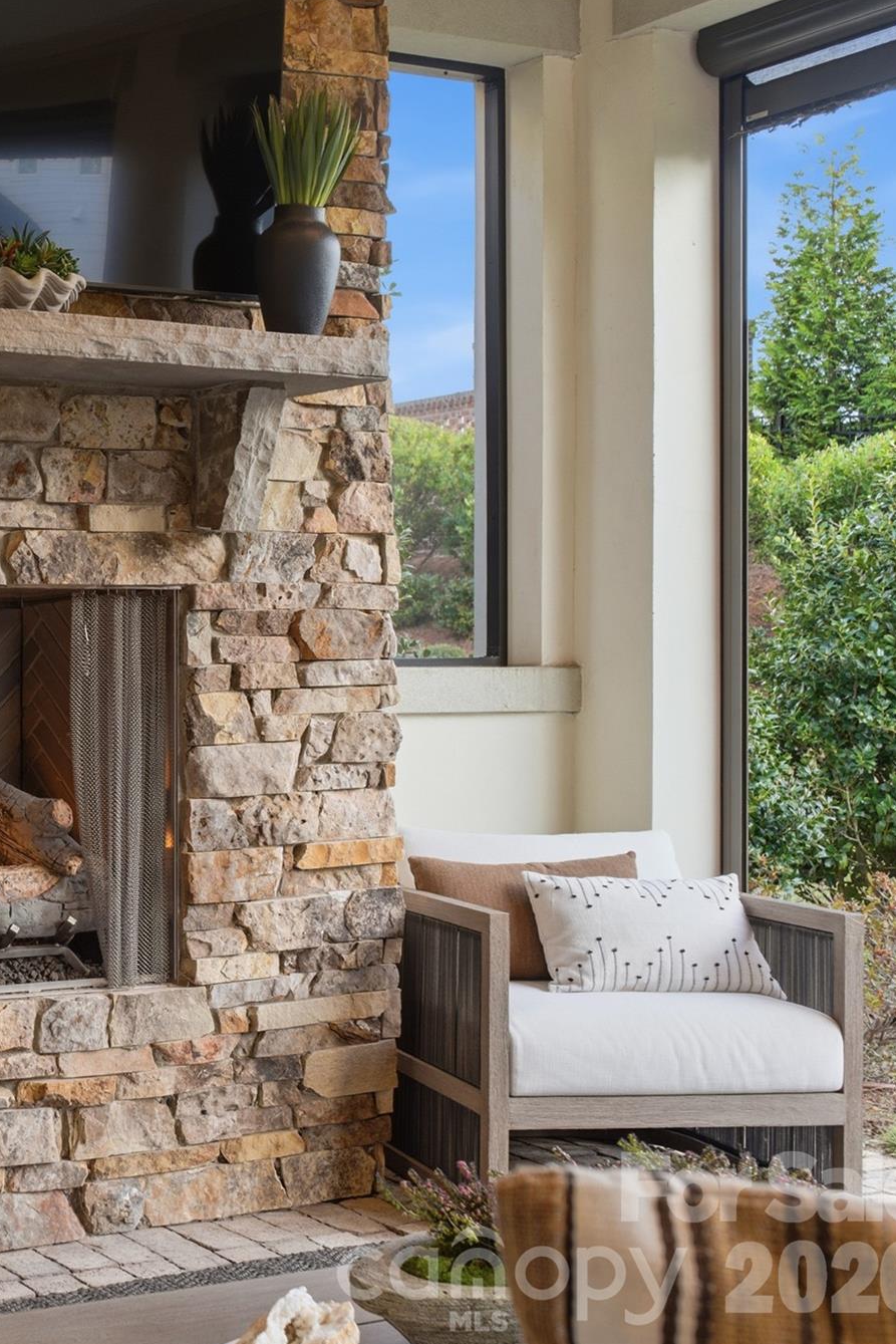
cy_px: 663
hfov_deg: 24.3
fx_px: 1941
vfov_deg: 38.2
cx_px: -86
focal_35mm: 52
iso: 160
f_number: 7.1
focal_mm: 34
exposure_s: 1/50
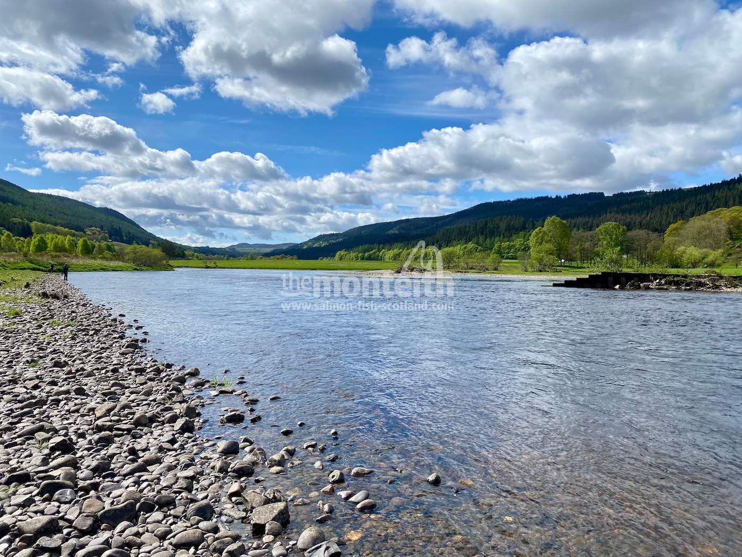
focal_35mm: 26
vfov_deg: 53.1
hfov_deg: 67.3
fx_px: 557
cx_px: 371
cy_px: 278
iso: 32
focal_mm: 4.25
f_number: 1.8
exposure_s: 1/5025
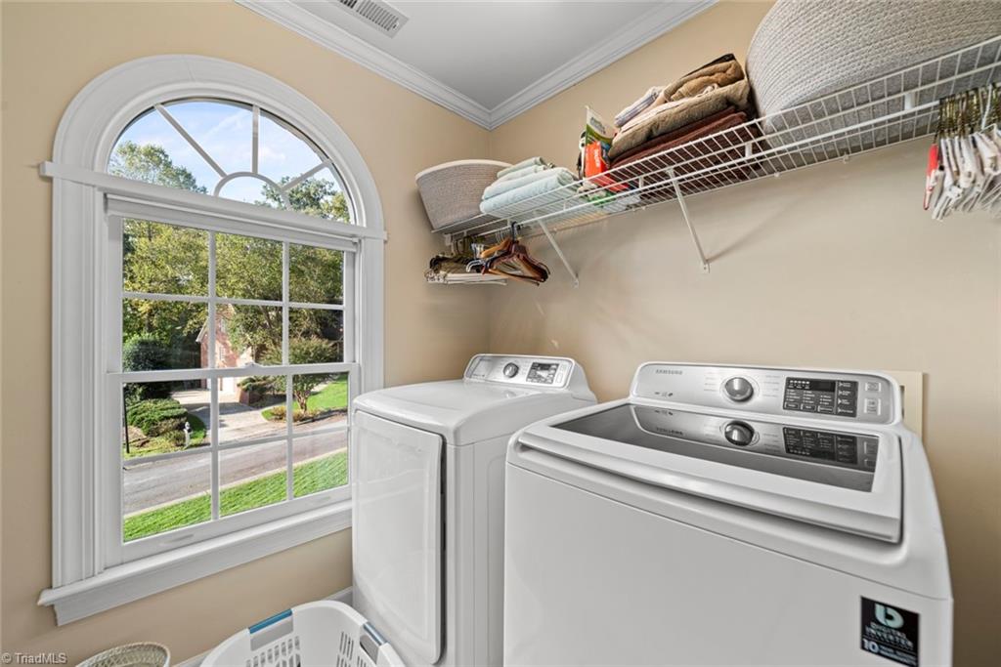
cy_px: 334
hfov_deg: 104.2
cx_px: 500
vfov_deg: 81.2
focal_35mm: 14
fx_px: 389
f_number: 7.1
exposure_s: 1/15
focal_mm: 14
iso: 320
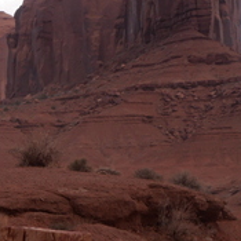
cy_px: 163
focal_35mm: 162
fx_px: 1276
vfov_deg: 10.8
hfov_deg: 10.6
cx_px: -51
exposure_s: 1/250
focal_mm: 20
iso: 200
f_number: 7.1
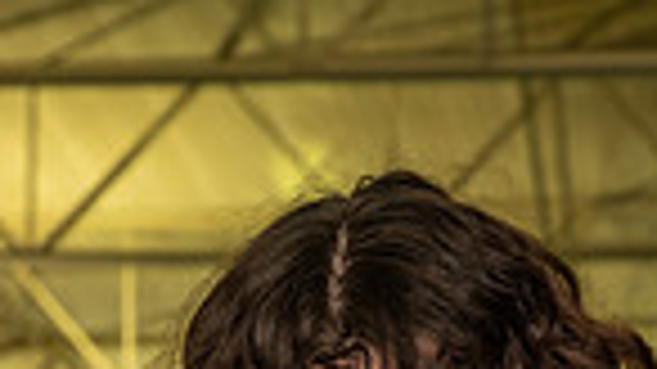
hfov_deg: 11.5
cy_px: 972
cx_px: 423
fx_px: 3257
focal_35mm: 187
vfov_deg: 6.1
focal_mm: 58
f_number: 7.1
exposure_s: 1/250
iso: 500
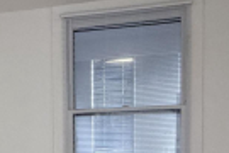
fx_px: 458
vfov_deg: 18.2
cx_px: 13
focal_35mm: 72
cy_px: 172
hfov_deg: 26.9
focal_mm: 2.22
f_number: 2.2
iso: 320
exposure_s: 1/60
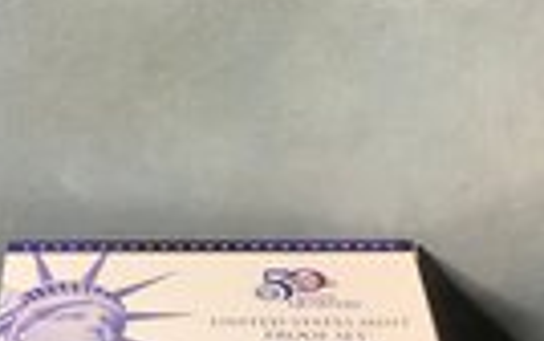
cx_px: 205
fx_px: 1246
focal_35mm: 84
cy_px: 367
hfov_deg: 24.6
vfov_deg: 15.2
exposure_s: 1/60
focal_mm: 3.3
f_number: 2.4
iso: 320
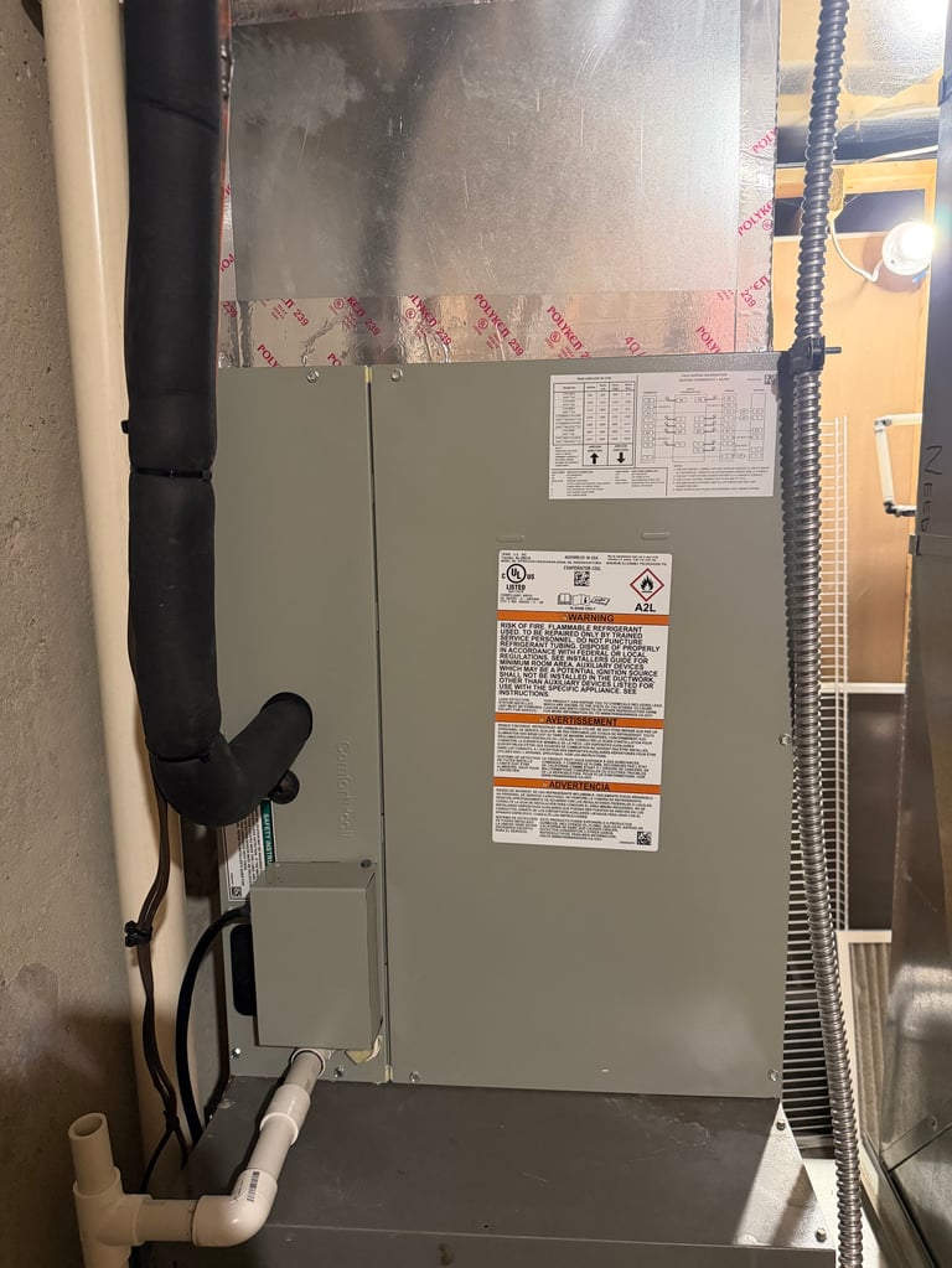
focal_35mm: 24
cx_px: 476
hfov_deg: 56.8
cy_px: 634
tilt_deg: -9.0
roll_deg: +1.8
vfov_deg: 71.6
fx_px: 880
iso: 800
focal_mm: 6.76
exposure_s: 1/40
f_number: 1.78
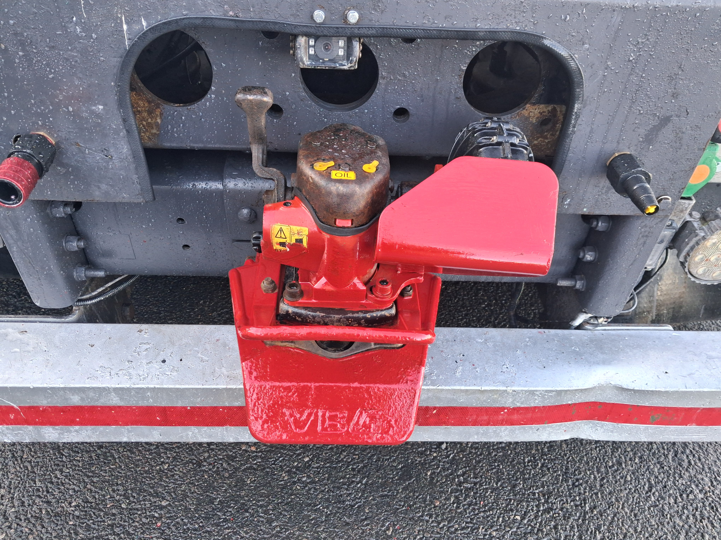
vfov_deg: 51.4
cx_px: 360
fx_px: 562
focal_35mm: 27
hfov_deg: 65.3
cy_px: 270
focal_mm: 4
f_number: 1.8
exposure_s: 1/100
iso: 100
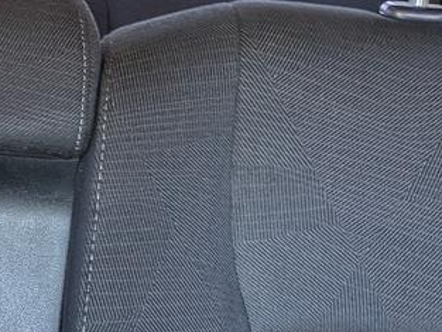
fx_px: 1303
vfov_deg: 14.4
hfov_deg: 18.0
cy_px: 271
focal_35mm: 102
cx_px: -132
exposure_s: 1/100
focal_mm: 5.43
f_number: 1.89
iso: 58
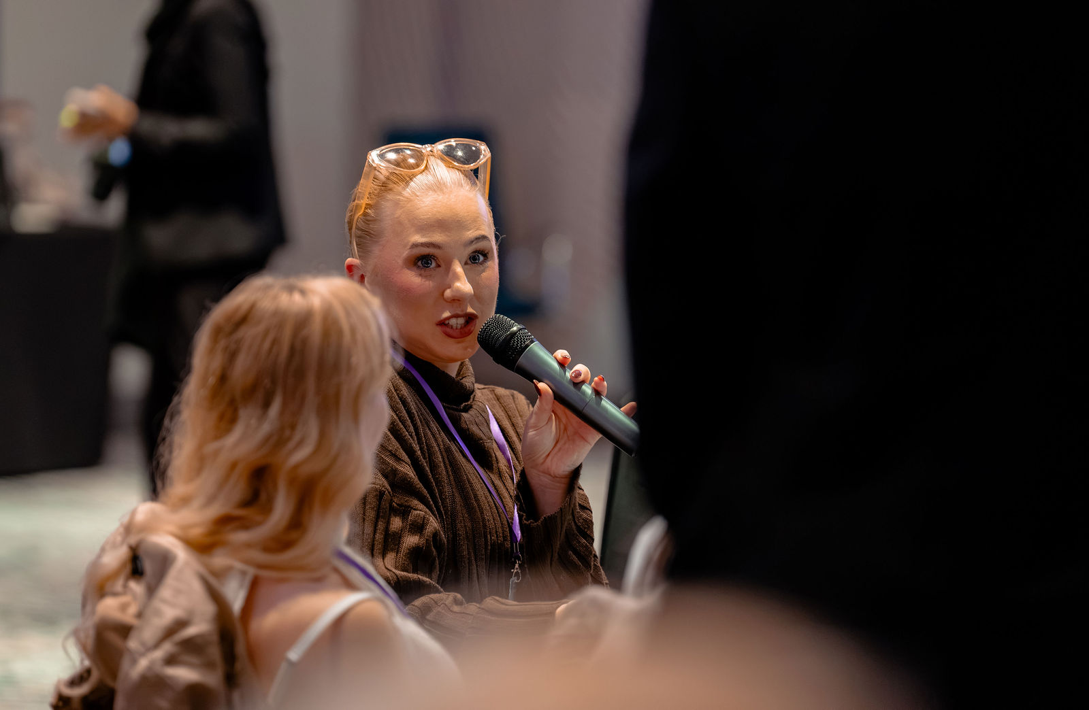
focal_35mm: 175
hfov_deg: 11.8
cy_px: 313
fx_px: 5252
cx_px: 493
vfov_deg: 7.7
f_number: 2.8
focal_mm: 158
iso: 3200
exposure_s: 1/250
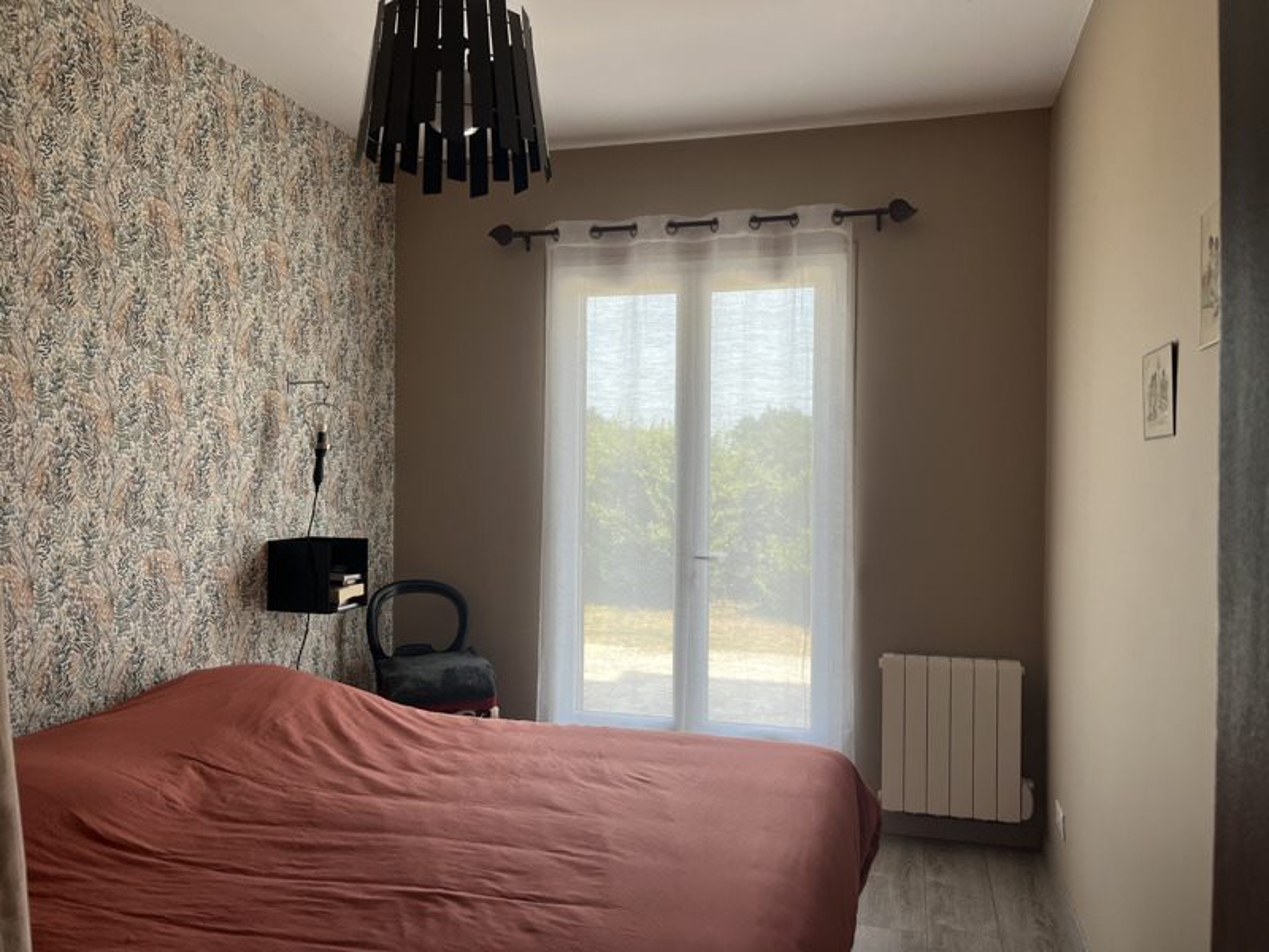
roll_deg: -0.8
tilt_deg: -0.4
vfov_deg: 53.1
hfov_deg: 67.3
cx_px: 634
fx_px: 953
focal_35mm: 26
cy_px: 476
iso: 40
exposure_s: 1/154
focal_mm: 5.1
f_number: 1.6
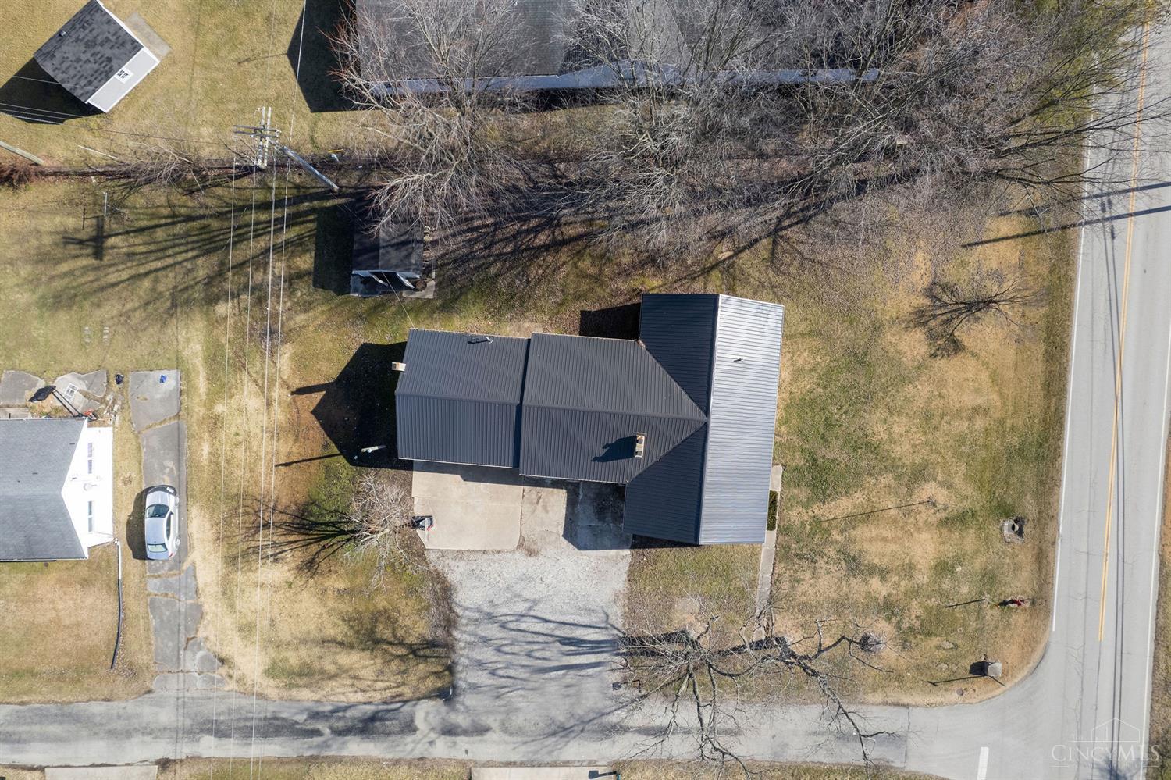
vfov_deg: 57.2
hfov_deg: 78.6
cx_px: 586
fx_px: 715
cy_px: 390
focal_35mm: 22
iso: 100
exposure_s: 1/1250
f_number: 2.8
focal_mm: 8.38
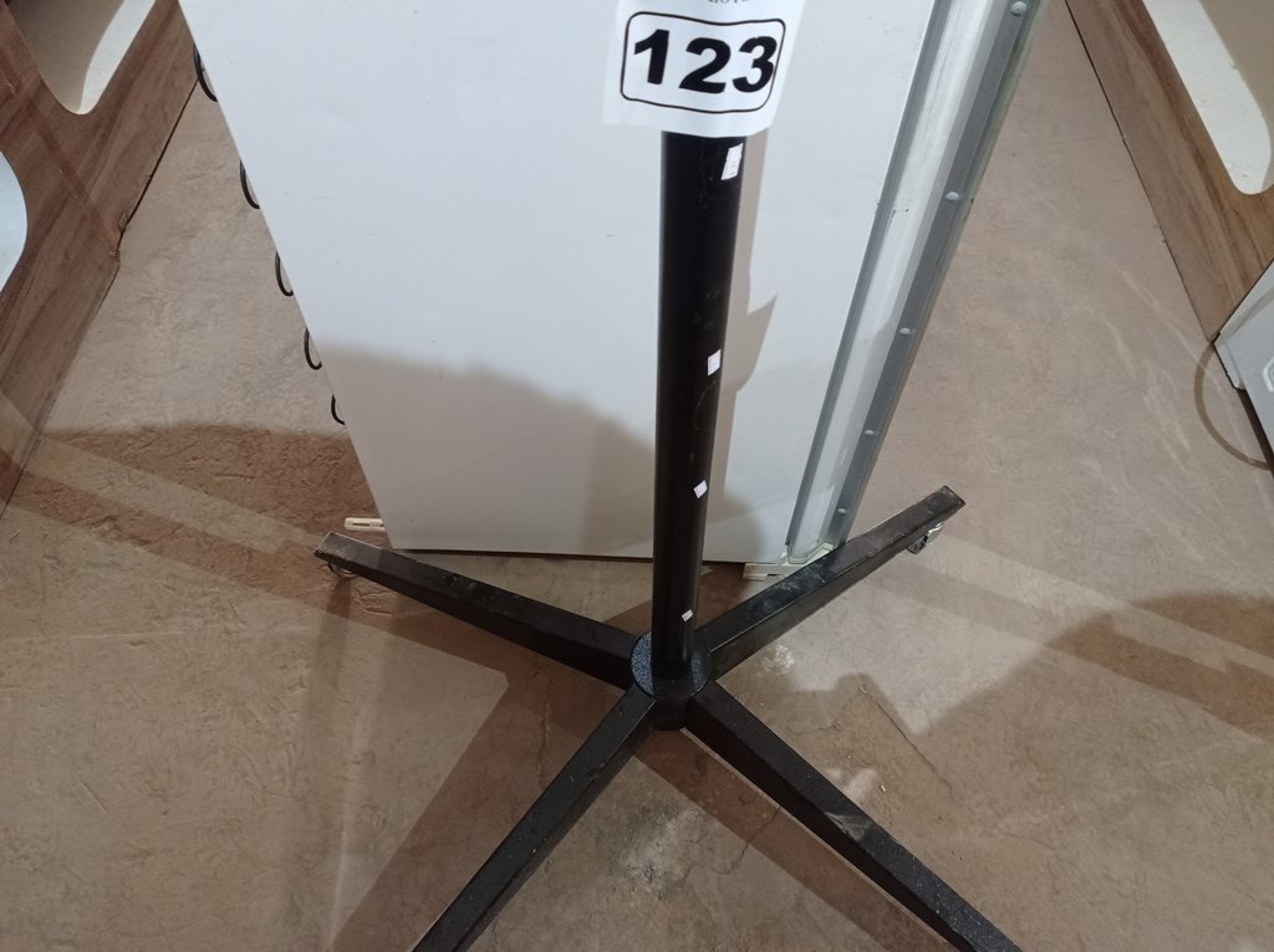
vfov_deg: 49.7
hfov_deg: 63.5
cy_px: 476
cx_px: 637
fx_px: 1030
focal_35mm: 28
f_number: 1.79
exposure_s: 1/24
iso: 787
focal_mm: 4.7
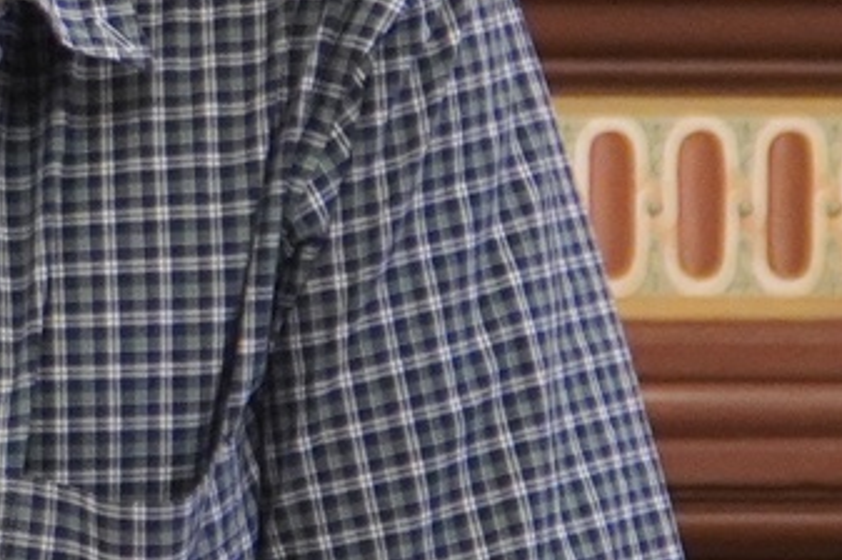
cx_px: -475
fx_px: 8528
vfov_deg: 3.8
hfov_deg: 5.6
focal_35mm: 365
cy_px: 136
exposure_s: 1/50
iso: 800
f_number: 4
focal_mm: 32
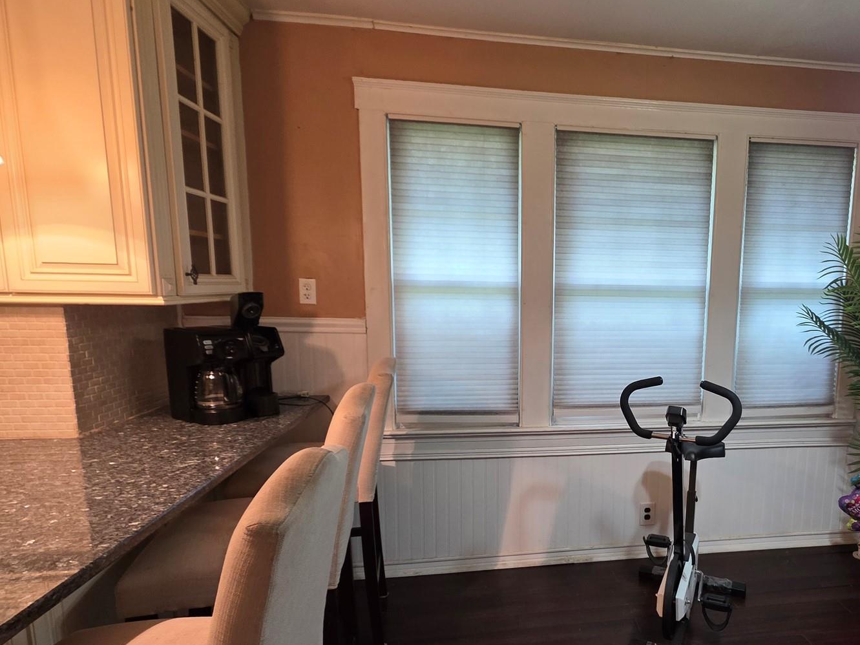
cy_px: 359
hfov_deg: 79.2
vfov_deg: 65.8
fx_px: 497
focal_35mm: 20
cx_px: 569
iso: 320
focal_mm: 2.2
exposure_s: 1/60
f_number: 1.9
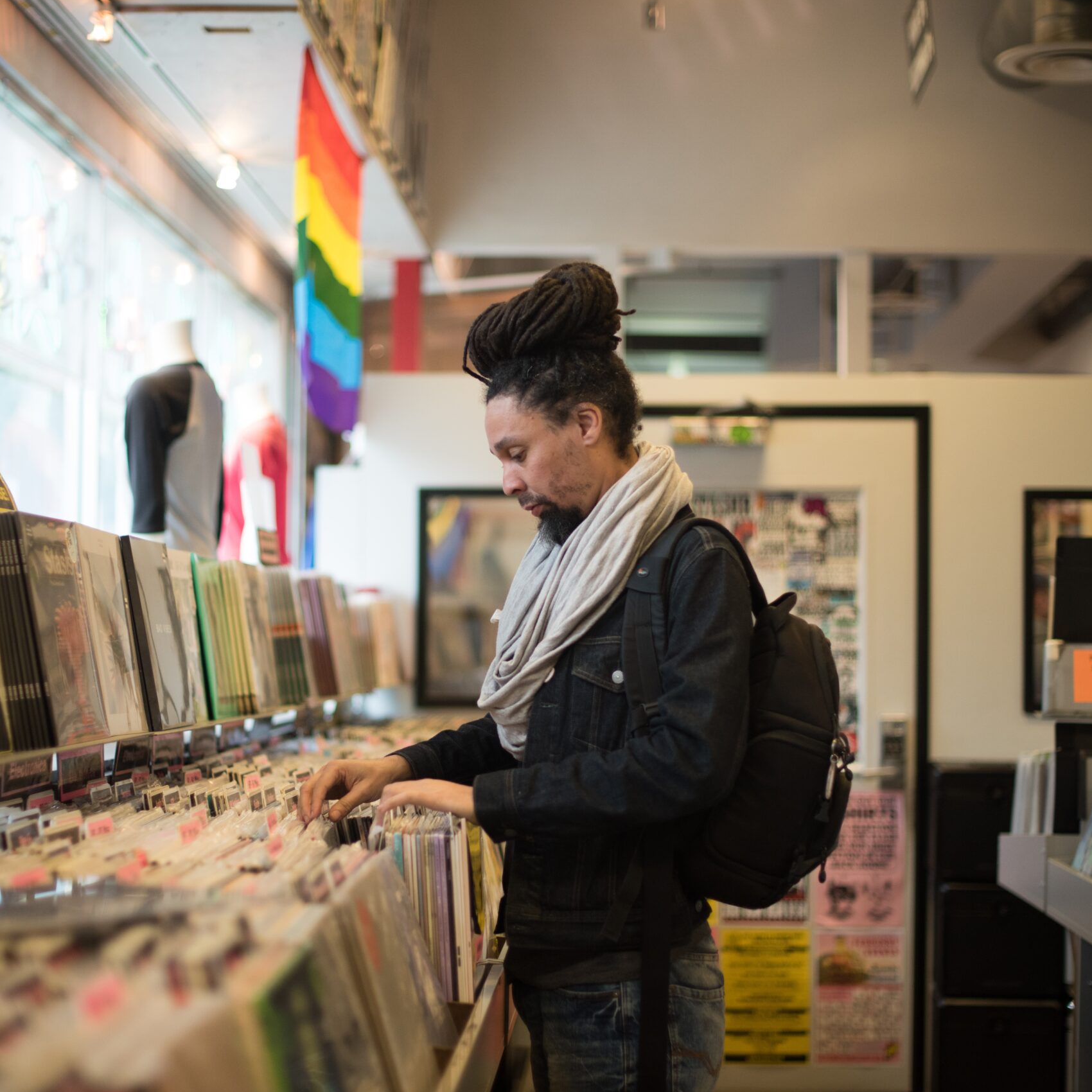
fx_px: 2284
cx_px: 462
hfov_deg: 26.9
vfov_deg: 26.9
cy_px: 547
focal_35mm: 64
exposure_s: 1/250
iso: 640
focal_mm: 50
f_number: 1.8
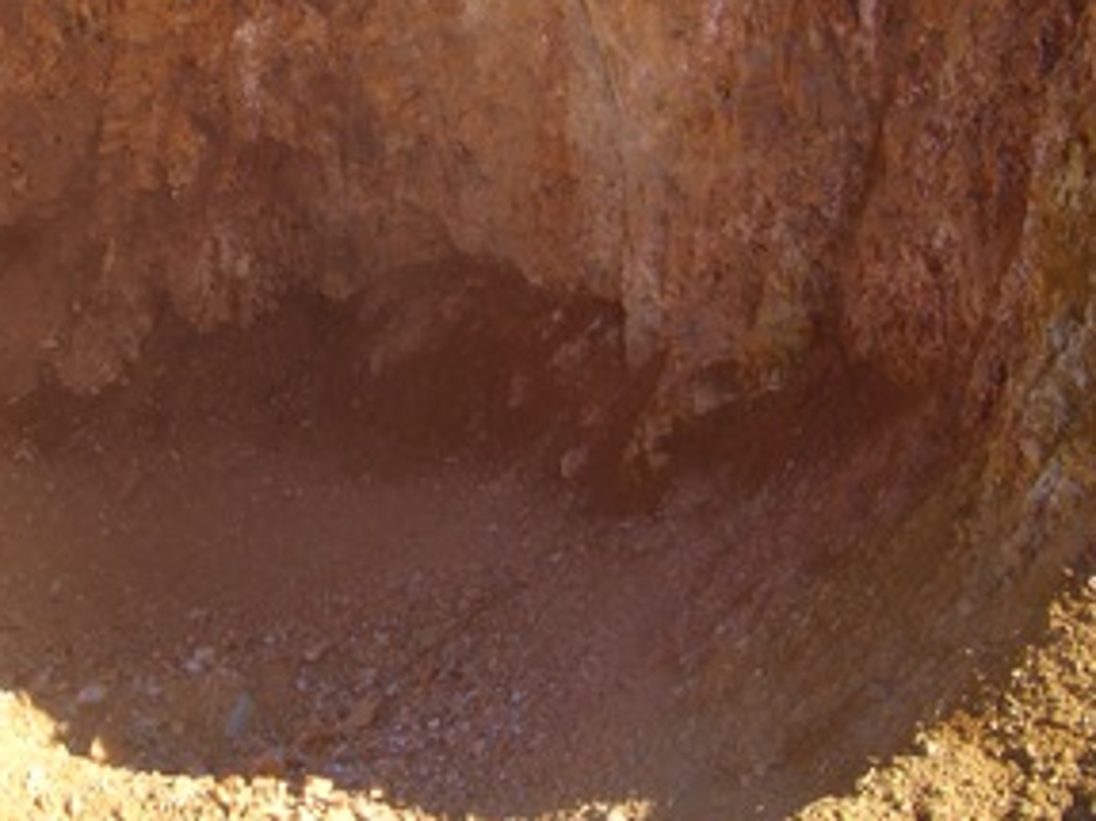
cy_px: 124
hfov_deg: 30.8
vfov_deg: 23.5
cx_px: 199
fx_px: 1931
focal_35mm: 61
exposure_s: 1/200
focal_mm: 5.8
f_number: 4.3
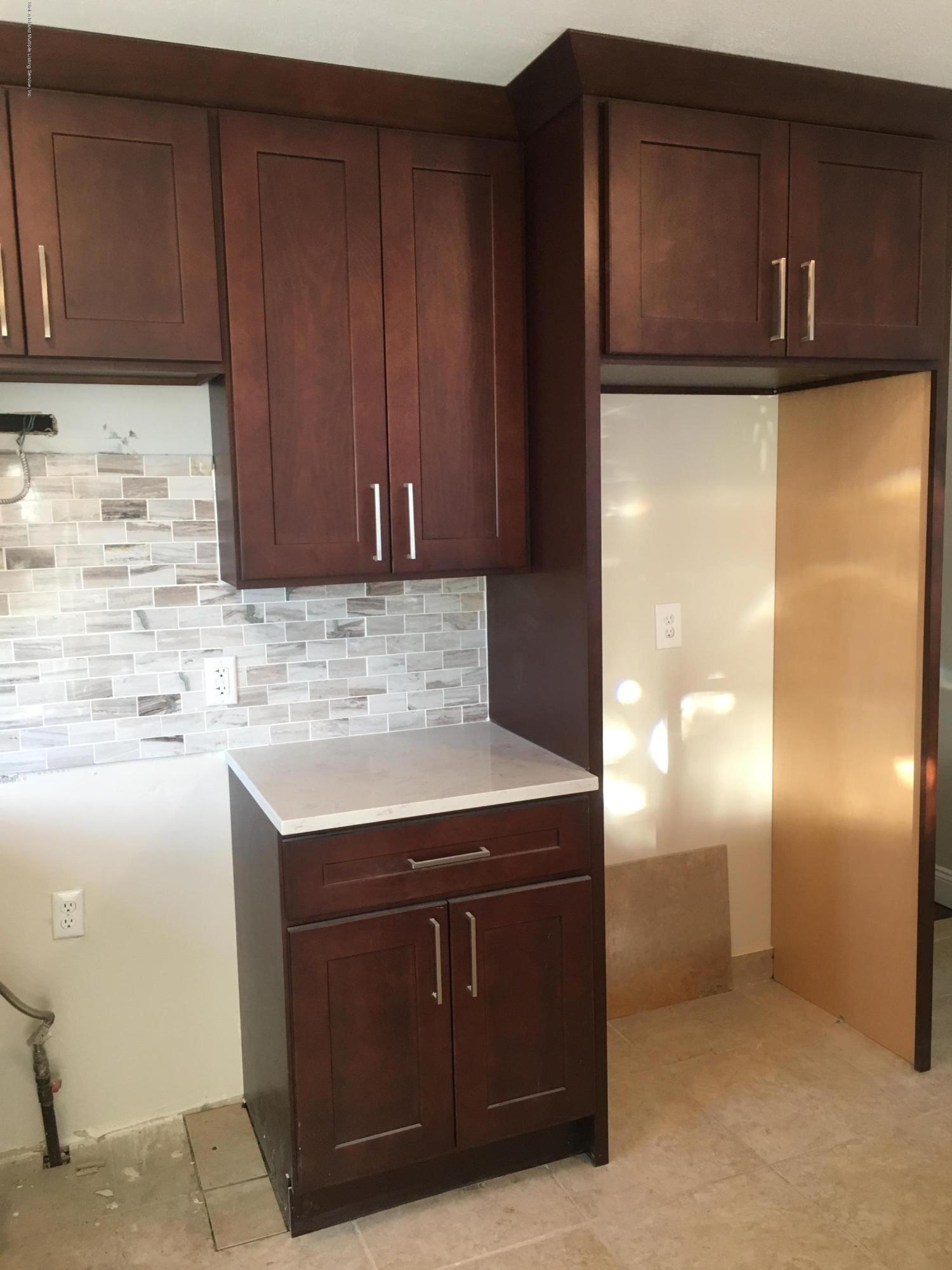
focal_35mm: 29
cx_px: 476
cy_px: 635
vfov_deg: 61.7
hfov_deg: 48.2
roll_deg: +0.6
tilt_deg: -6.5
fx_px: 1063
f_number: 2.2
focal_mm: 4.15
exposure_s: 1/30
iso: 80
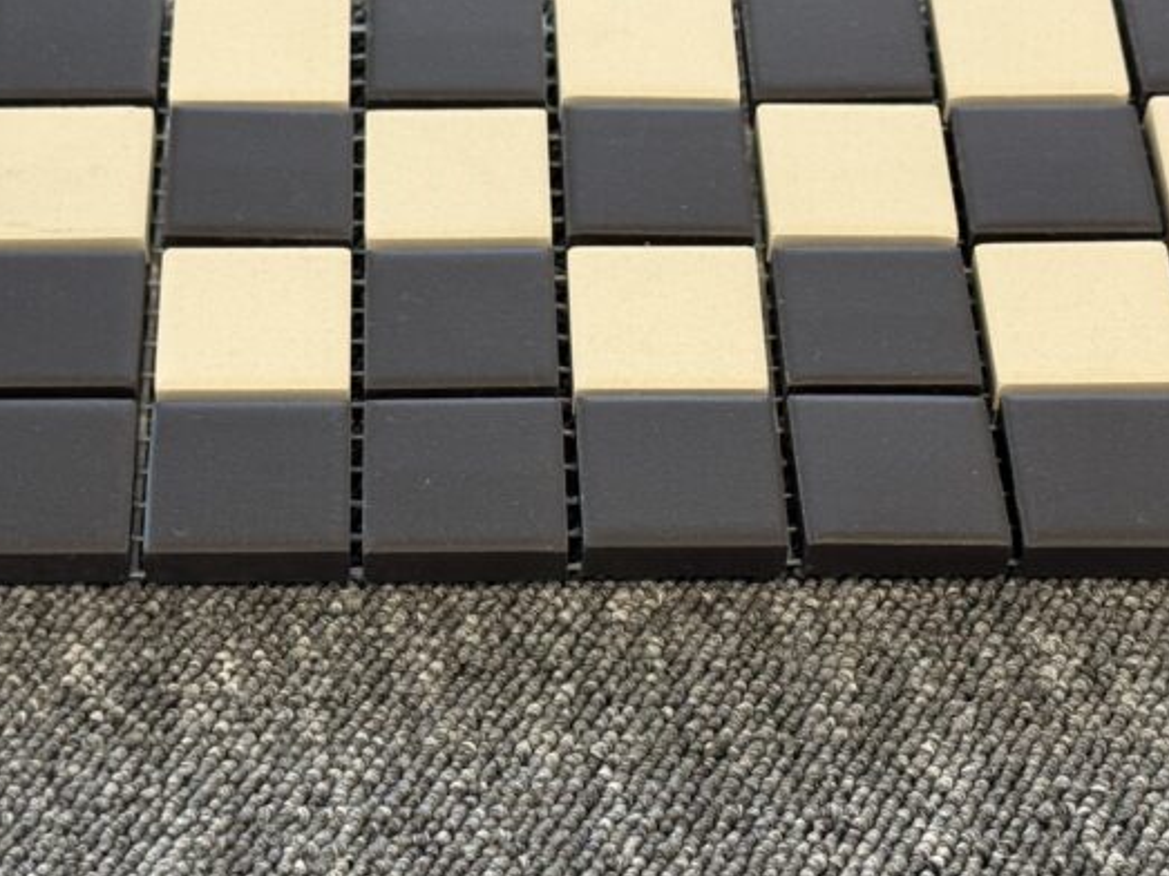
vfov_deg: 15.7
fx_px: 3174
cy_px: 384
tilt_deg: -48.4
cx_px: 429
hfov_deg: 20.8
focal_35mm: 94
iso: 160
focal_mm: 6.76
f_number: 1.78
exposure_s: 1/60
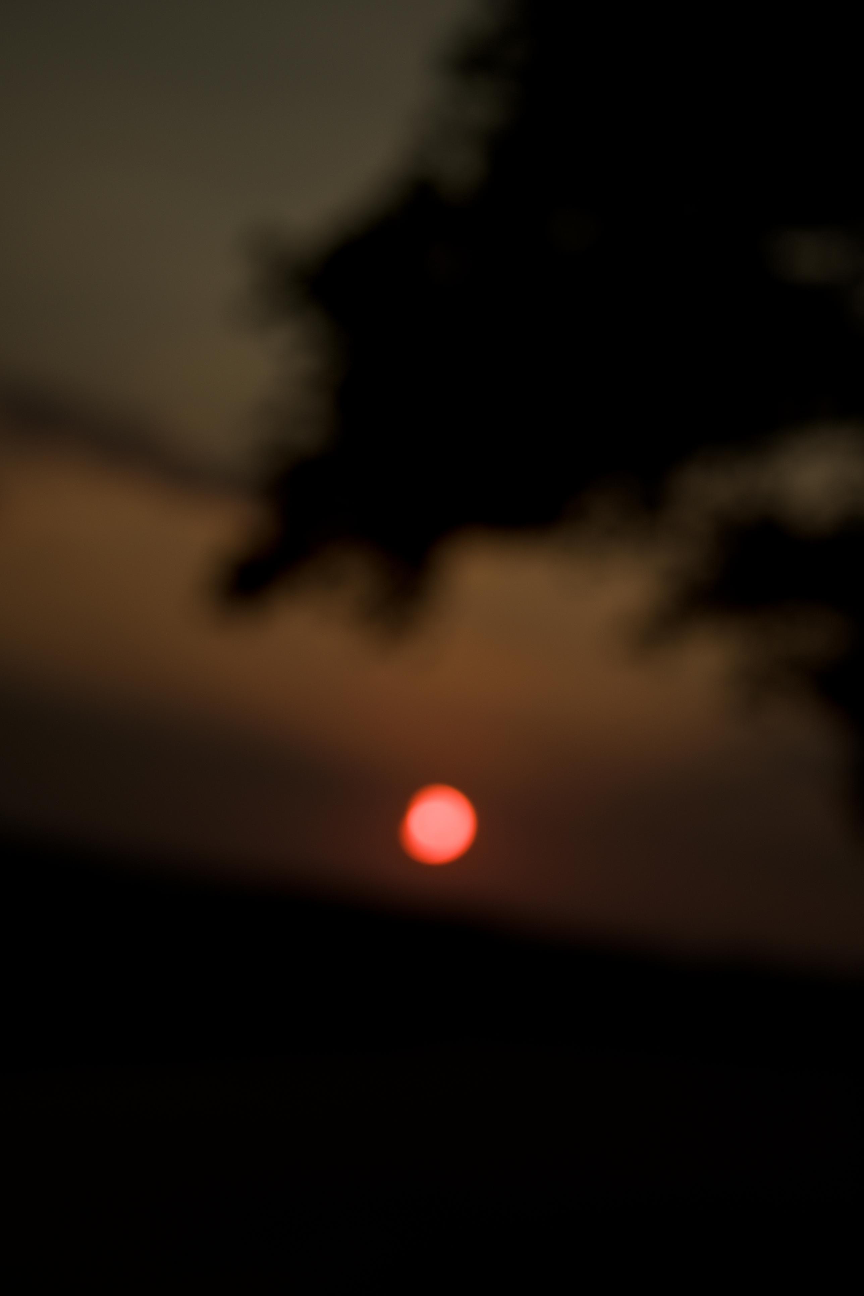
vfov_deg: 27.0
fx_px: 2700
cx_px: 432
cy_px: 648
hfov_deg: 18.2
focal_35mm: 75
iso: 125
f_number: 4.8
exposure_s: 1/500
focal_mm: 50
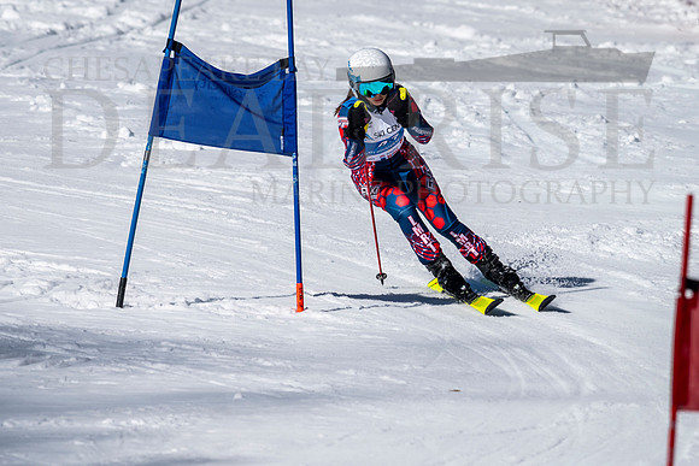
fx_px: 14377
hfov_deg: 2.8
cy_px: 211
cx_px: 340
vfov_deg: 1.9
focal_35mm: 740
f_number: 8
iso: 200
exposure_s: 1/2000
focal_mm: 560
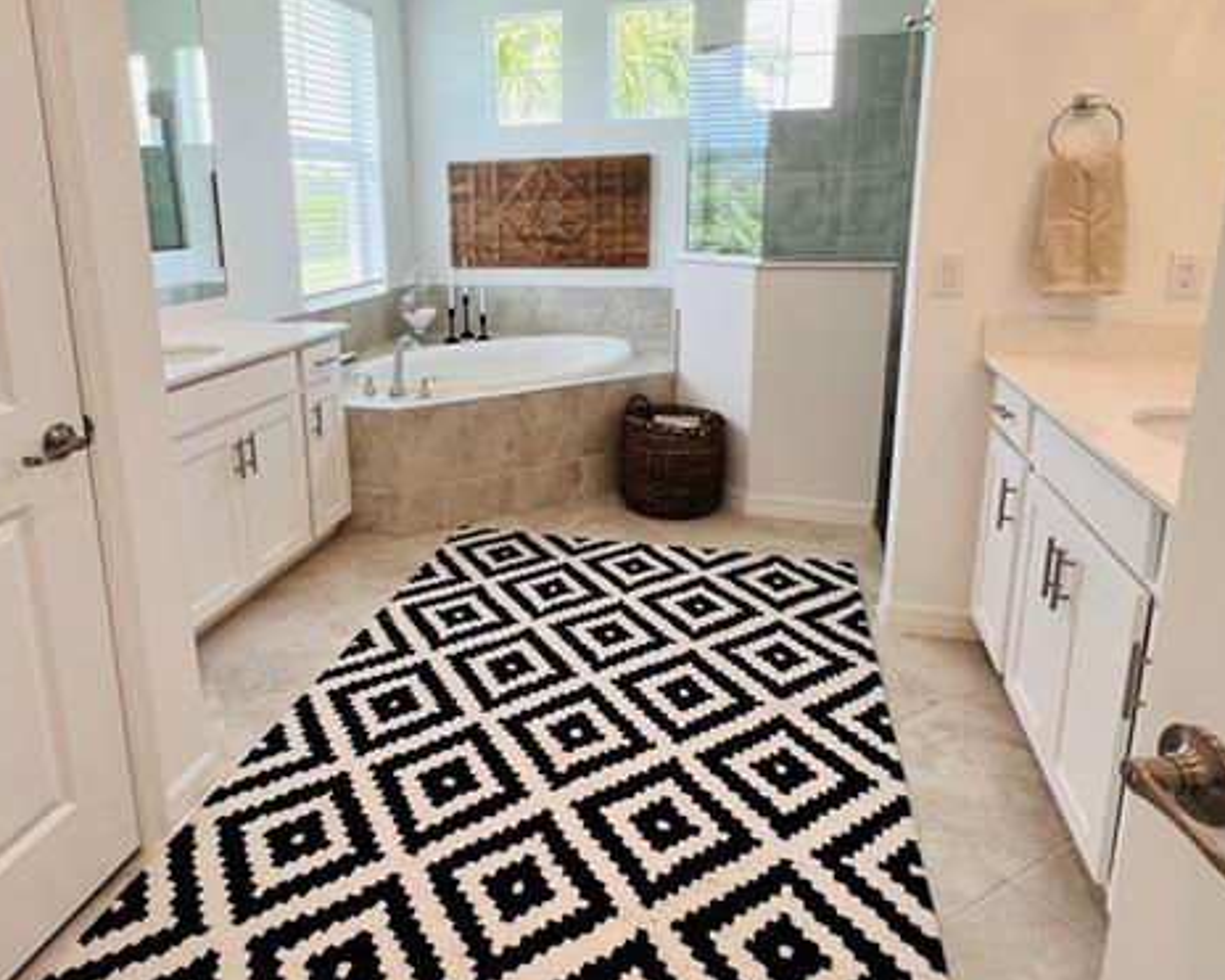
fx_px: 761
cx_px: 520
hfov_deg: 77.1
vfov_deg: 64.6
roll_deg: +1.7
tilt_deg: -11.6
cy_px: 372
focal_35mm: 21
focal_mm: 1.57
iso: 50
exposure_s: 1/120
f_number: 1.8
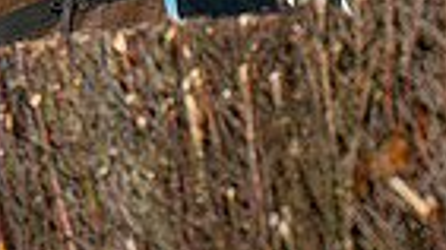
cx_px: 273
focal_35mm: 645
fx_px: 7621
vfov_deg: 1.9
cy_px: -378
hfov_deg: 3.4
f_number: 4
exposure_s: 1/12800
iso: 400
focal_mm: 98
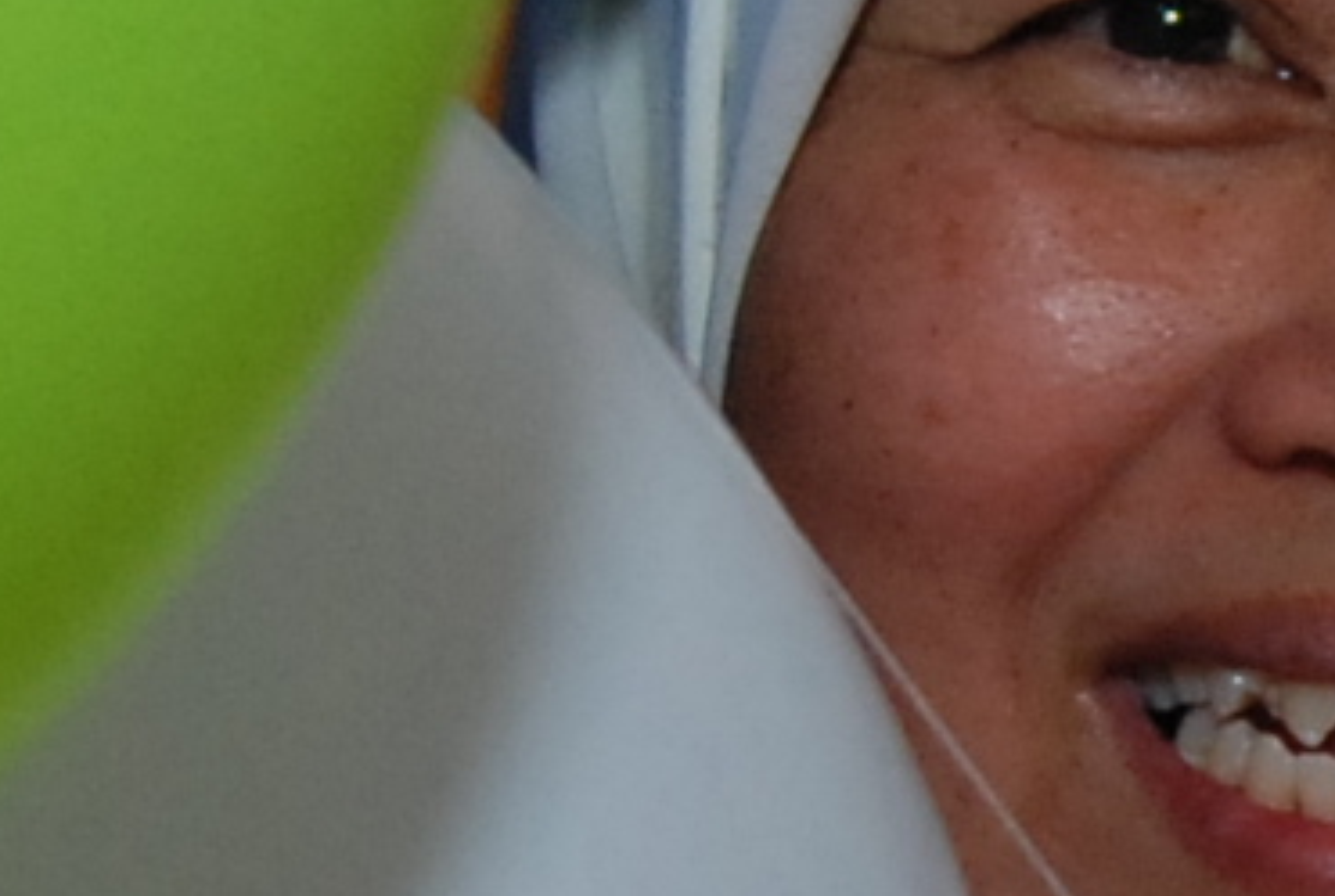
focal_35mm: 234
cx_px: 1788
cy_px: 641
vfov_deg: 5.9
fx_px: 8695
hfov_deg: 8.6
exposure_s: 1/80
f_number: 2.8
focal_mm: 20
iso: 500
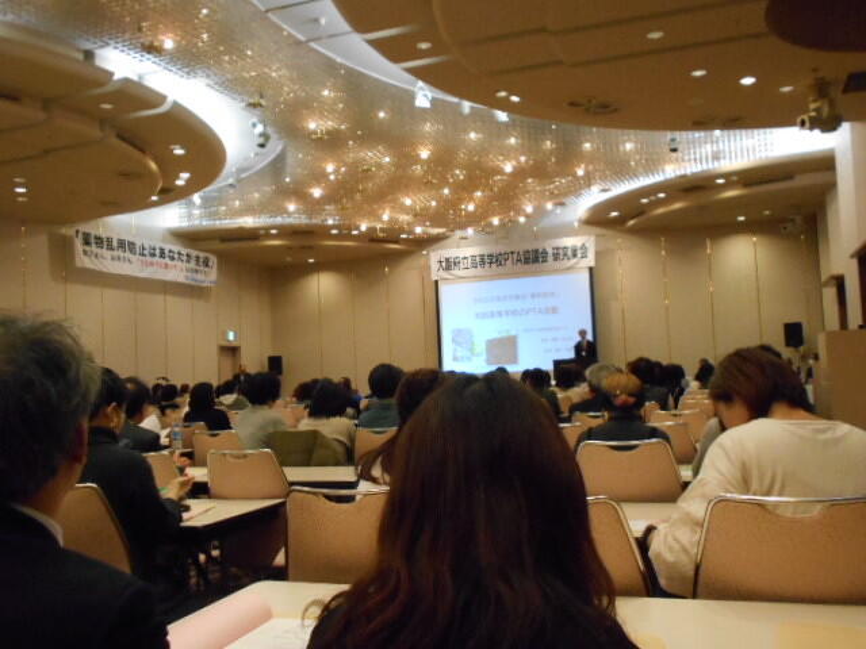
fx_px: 851
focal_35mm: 34
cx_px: 433
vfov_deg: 41.8
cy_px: 324
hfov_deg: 54.0
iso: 800
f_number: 3.6
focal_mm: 5.8
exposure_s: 1/80
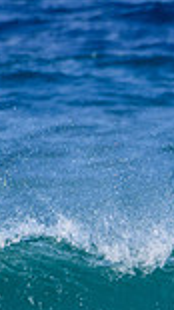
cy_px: 385
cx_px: 198
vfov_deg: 0.7
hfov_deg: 0.4
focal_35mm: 2948
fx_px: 24220
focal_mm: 500
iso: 320
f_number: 5.6
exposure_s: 1/2000
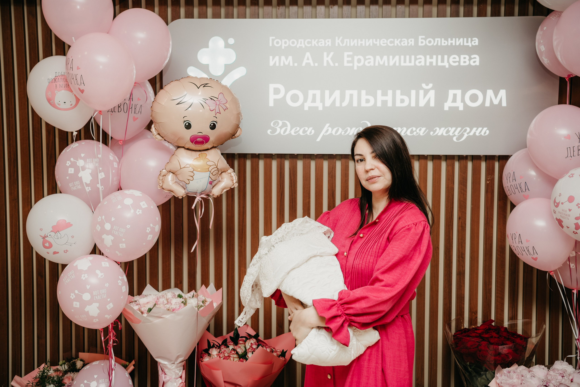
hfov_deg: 45.9
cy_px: 194
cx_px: 290
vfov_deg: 31.6
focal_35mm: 42
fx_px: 684
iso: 200
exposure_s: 1/160
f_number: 4
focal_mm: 42
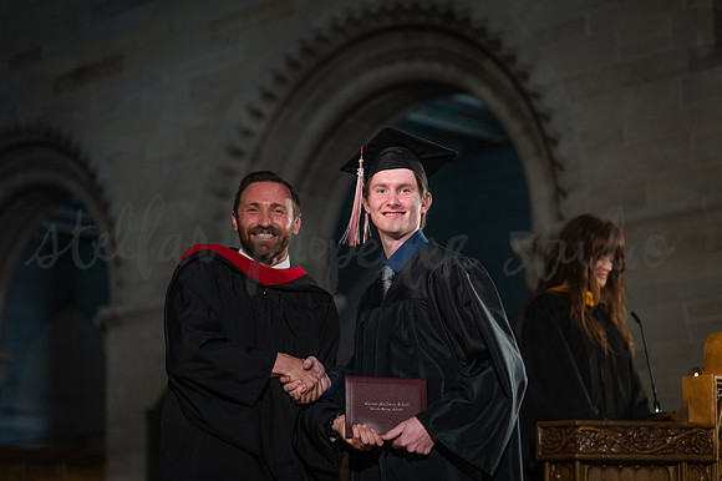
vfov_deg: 16.1
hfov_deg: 23.9
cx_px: 361
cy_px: 240
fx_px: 1704
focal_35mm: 85
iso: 1250
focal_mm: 85
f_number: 2.5
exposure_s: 1/320
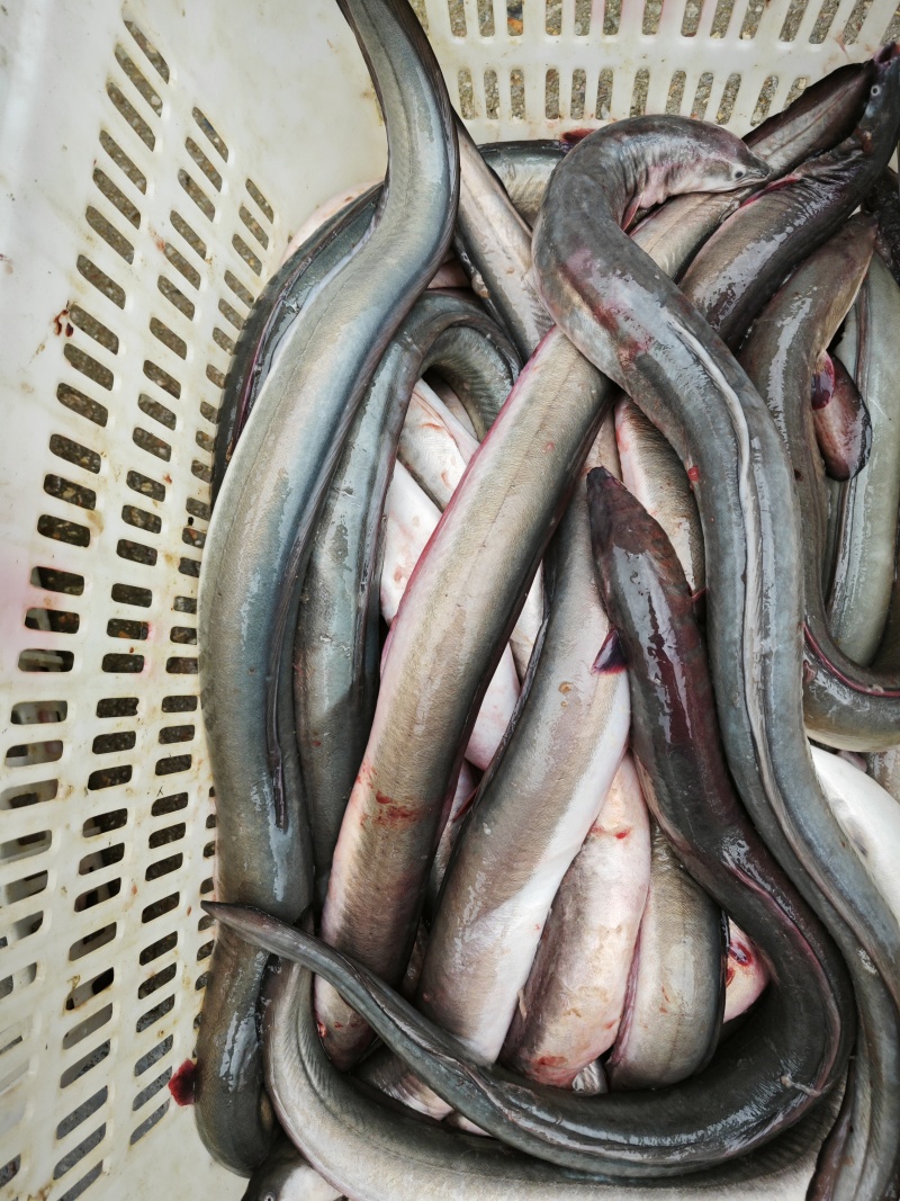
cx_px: 450
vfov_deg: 73.9
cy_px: 600
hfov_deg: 58.9
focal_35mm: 23
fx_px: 797
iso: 125
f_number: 1.8
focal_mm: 5.43
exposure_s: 1/268
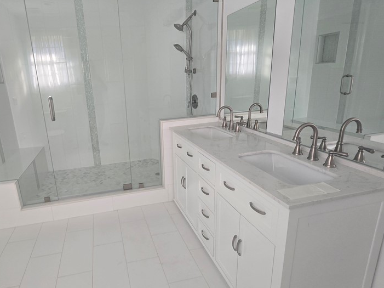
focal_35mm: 19
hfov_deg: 82.9
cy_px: 135
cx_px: 141
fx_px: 211
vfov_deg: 68.6
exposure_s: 1/60
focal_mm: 2.2
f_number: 2.2
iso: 64
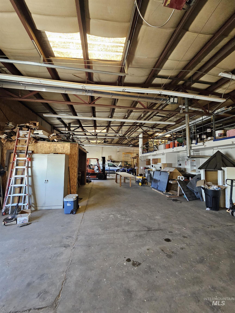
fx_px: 118
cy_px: 156
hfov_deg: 89.9
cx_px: 118
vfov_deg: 106.2
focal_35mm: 13
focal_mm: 1.74
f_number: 2.2
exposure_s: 1/60
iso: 400
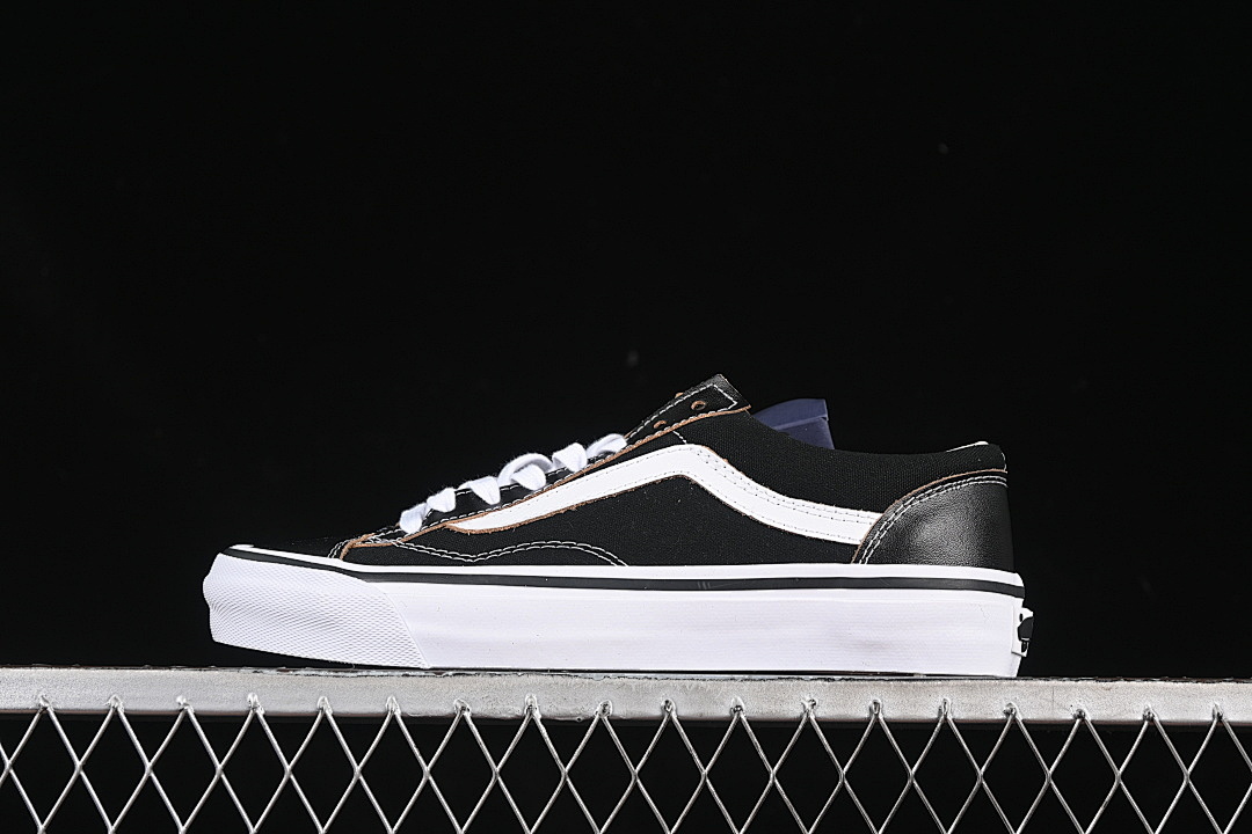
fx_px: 2608
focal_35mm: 75
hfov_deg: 27.0
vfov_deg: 18.2
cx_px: 626
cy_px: 417
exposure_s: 1/60
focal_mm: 50
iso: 160
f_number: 6.3
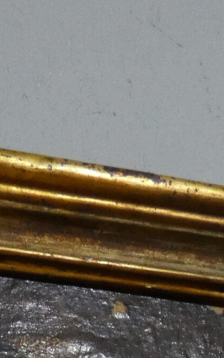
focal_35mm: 81
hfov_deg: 15.6
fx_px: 791
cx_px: -32
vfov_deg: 19.8
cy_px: 620
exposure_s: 1/60
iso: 500
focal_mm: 3.6
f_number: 2.8
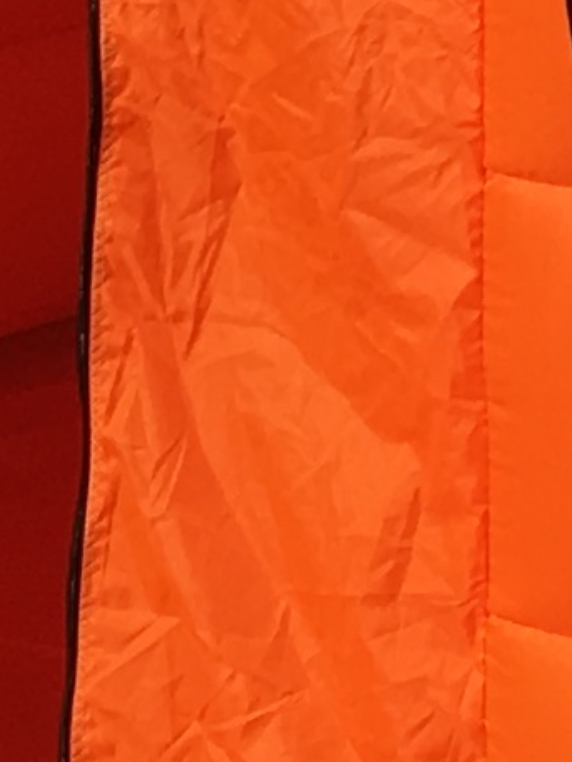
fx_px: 5638
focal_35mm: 256
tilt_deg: -3.2
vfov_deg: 7.4
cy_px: -727
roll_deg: -0.3
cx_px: 1513
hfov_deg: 5.5
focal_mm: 4.15
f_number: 2.2
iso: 25
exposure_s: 1/1748
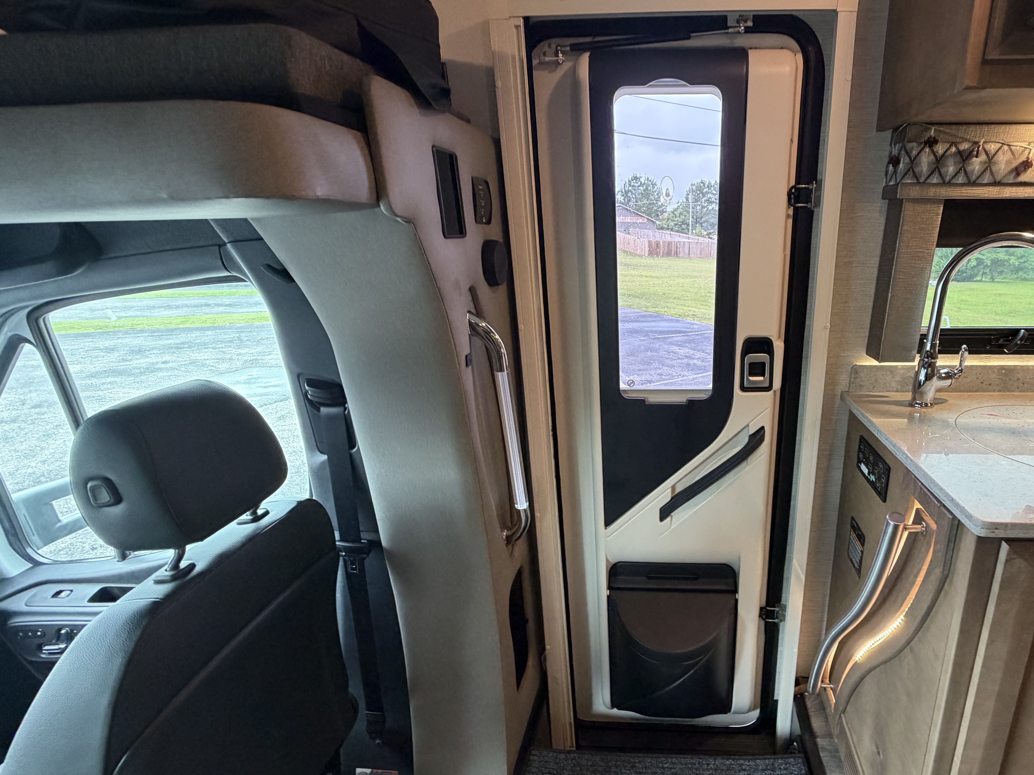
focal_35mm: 18
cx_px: 652
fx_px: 538
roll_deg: -0.8
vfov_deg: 71.6
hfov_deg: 85.9
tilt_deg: -16.6
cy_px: 399
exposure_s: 1/103
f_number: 2.2
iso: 320
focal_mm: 2.22
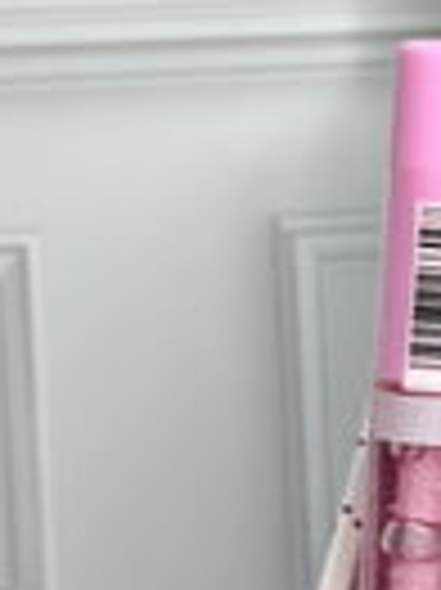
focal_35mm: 196
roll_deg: +0.3
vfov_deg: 10.1
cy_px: 245
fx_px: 3335
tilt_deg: -8.8
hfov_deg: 7.4
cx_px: 770
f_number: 1.78
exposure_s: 1/103
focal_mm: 6.86
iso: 80
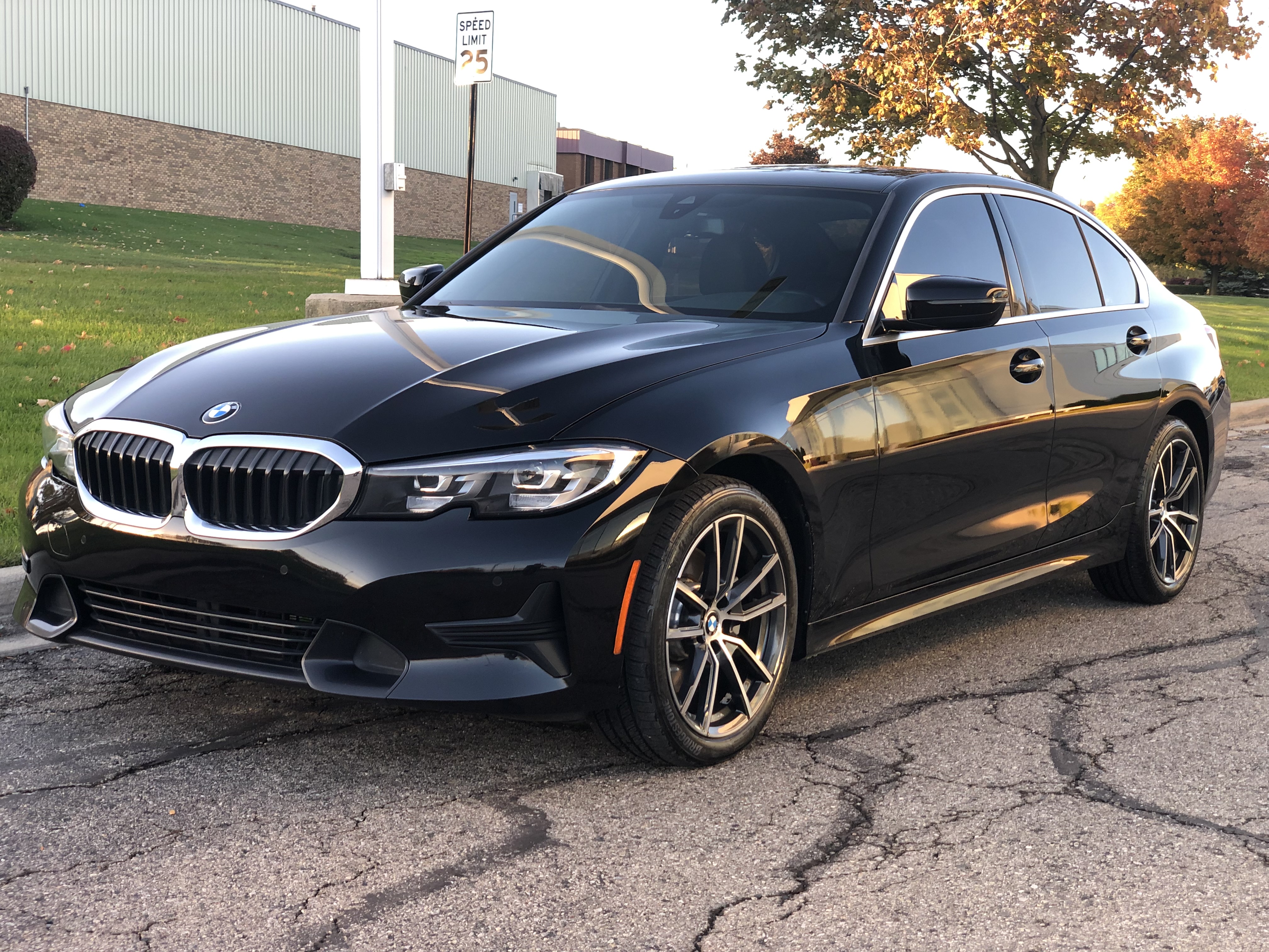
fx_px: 1906
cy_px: 476
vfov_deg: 28.0
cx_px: 634
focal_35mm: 52
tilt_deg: -6.3
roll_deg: -1.1
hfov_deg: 36.8
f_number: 2.4
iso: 25
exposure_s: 1/60
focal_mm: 6
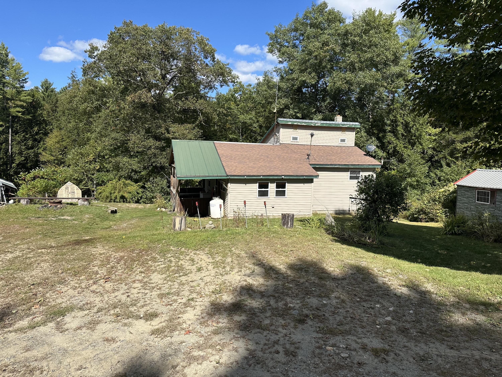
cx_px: 251
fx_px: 348
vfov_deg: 56.8
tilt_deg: -4.5
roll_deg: -1.9
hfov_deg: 71.6
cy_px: 188
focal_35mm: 24
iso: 80
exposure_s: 1/3861
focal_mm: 6.86
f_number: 1.78
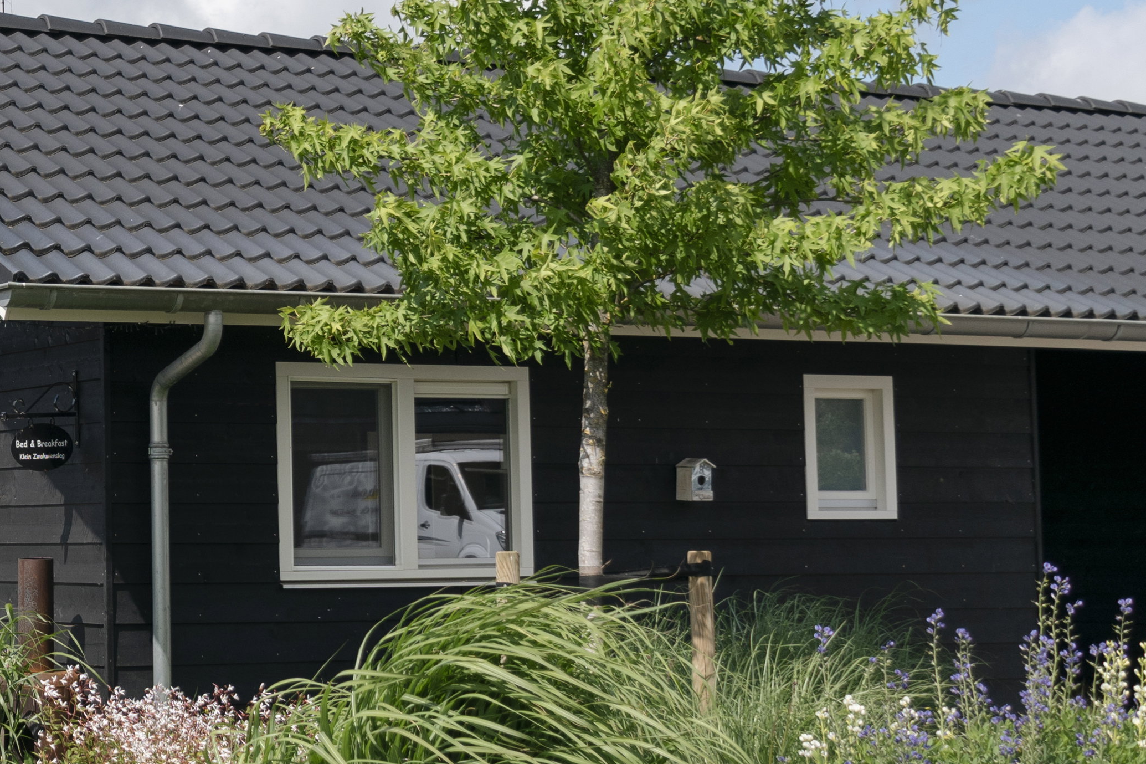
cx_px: -113
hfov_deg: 22.1
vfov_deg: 15.7
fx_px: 2769
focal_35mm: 87
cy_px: 261
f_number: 3.5
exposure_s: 1/1250
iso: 100
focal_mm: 20
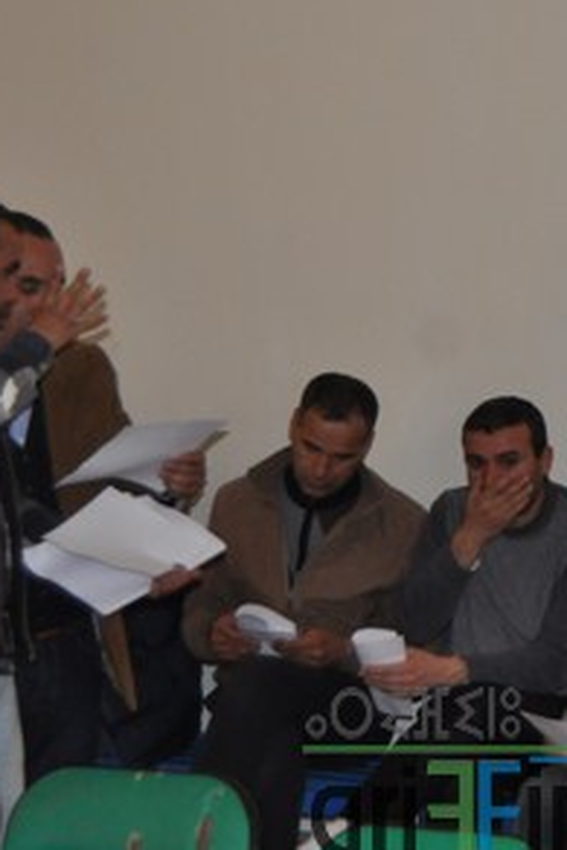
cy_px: 327
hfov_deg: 12.9
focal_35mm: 105
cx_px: 567
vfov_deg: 19.4
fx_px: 2477
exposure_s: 1/60
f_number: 4.5
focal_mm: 32
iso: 800
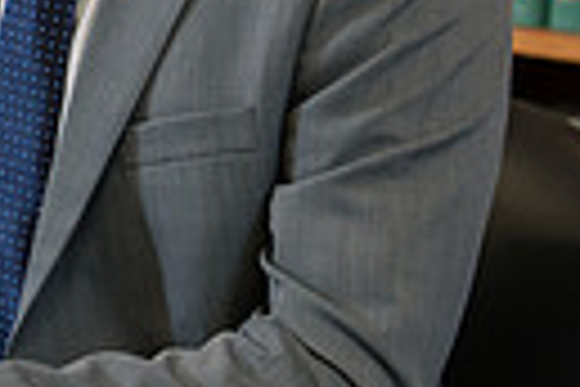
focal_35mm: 189
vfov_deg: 7.2
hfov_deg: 10.7
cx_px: -144
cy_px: 11
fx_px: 3045
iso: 800
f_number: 3.2
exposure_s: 1/160
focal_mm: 42
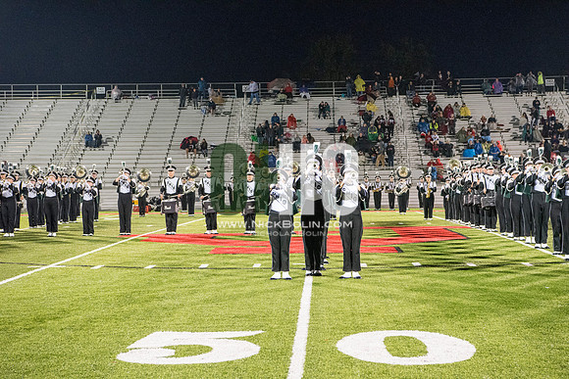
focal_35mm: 70
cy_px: 190
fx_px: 1107
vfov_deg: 19.5
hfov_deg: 28.8
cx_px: 284
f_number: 5.6
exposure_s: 1/200
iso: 5000
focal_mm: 70
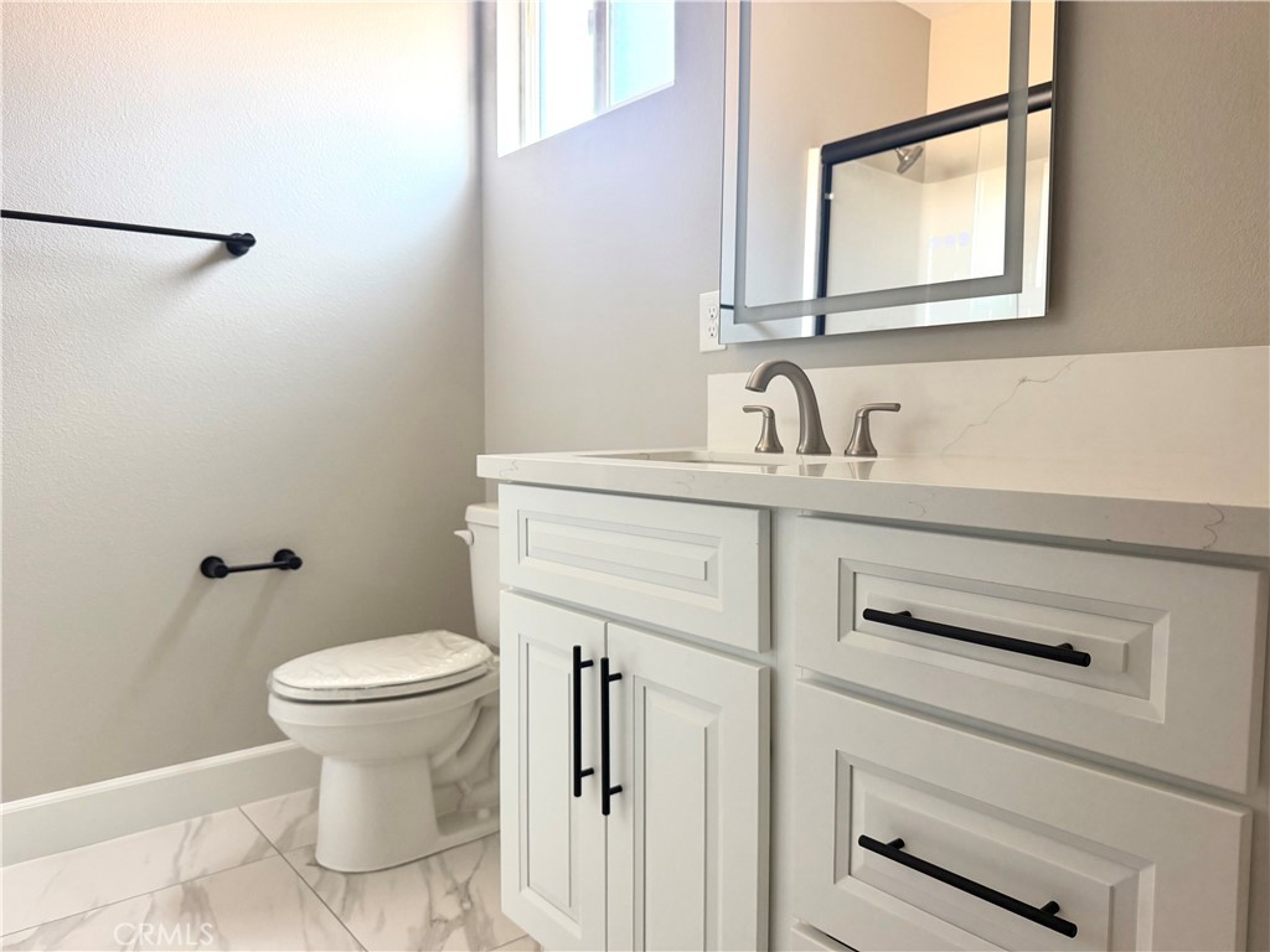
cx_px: 635
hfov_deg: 71.6
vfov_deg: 56.8
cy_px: 476
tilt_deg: -4.5
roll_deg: -0.2
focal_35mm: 24
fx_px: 881
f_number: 1.78
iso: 200
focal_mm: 6.76
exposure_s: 1/88
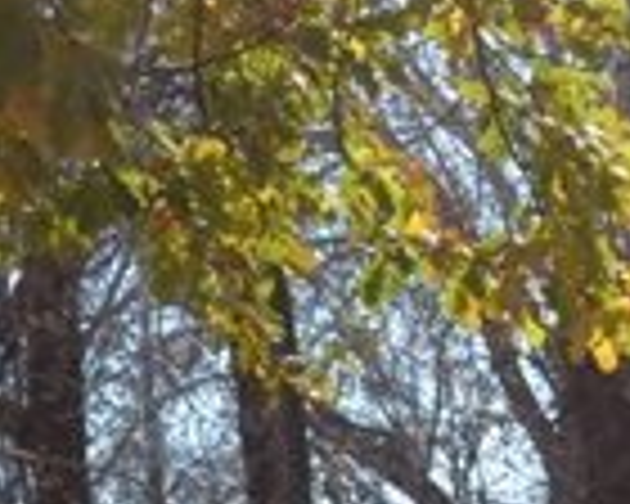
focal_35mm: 209
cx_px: 783
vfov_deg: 7.2
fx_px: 3897
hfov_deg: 9.1
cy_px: 925
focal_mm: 26
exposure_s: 1/160
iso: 100
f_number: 6.3
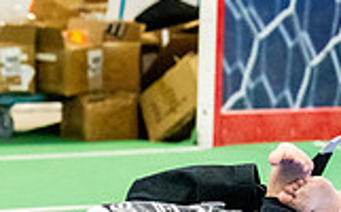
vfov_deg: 3.9
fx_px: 3117
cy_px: 412
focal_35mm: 336
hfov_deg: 6.3
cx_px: 300
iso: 6400
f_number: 4
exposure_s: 1/400
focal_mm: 70
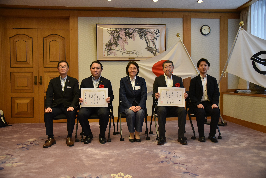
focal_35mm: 31
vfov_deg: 42.4
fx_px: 229
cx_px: 133
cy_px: 89
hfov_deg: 60.3
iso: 5600
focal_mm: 31
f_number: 4
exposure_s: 1/250
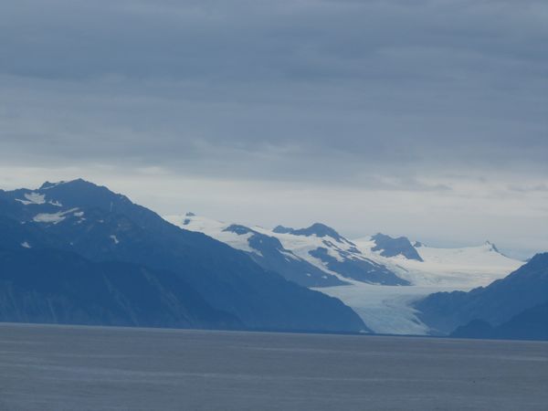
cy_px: 206
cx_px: 274
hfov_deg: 8.2
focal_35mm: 241
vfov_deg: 6.2
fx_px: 3815
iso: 80
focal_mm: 43.5
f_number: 5.6
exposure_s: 1/640
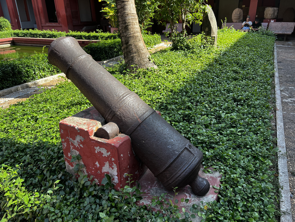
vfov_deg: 53.1
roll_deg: +2.0
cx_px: 148
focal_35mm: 26
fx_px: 222
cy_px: 111
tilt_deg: -23.5
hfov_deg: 67.3
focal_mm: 5.7
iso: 50
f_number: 1.5
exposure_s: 1/748
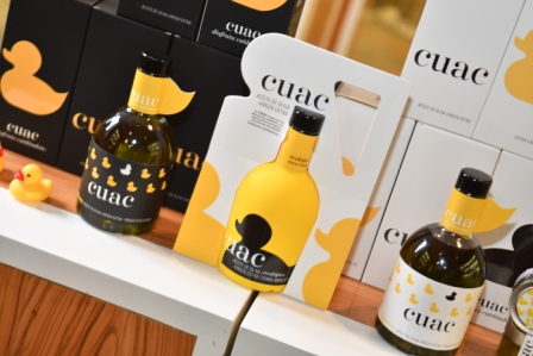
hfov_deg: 24.6
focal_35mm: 82
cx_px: 266
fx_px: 1222
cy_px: 178
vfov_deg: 16.6
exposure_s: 1/50
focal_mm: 55
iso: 800
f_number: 2.8
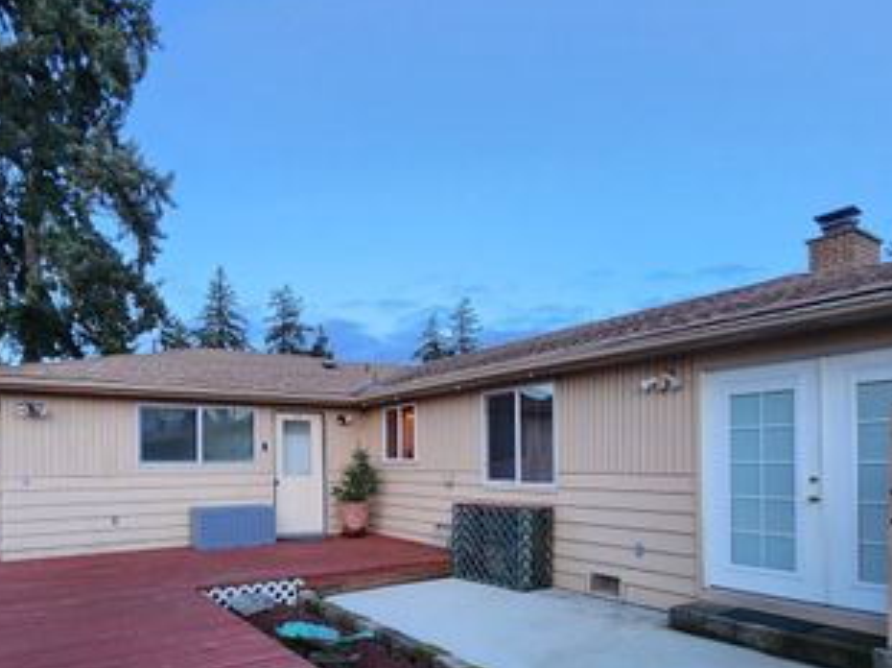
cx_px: 351
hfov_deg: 78.0
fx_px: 541
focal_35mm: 21
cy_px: 479
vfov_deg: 60.8
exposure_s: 1/50
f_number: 2.2
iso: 64
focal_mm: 2.2
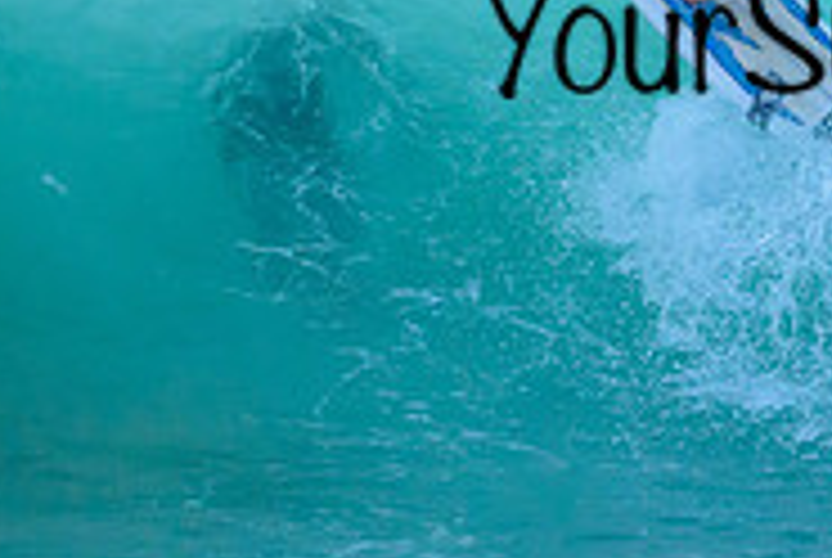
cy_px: -11
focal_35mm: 2502
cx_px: 944
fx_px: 57916
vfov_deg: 0.6
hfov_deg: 0.8
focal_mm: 800
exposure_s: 1/2000
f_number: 6.3
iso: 3200
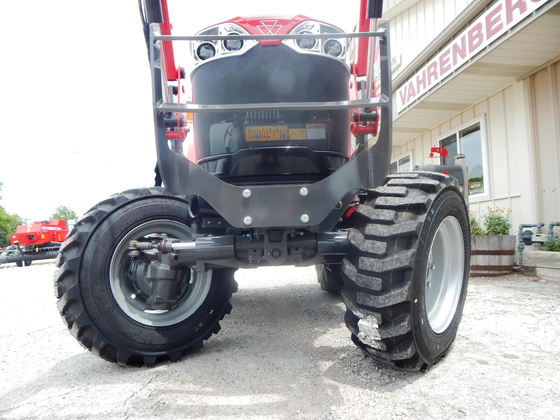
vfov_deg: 61.1
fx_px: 356
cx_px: 280
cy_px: 210
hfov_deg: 76.4
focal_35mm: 22
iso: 125
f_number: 3
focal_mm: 4
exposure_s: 1/640
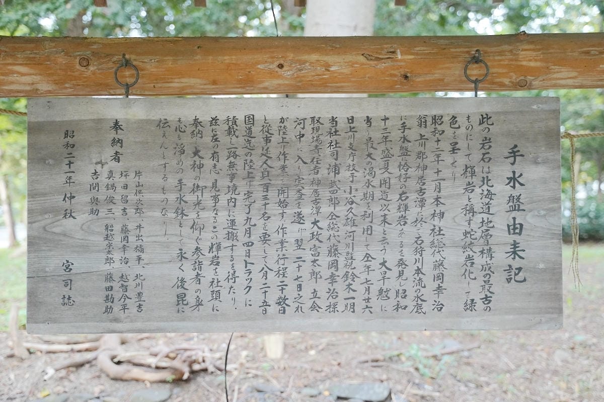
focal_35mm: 44
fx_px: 738
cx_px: 302
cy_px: 201
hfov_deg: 44.5
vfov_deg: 30.5
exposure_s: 1/160
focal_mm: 44
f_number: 2.8
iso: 3200
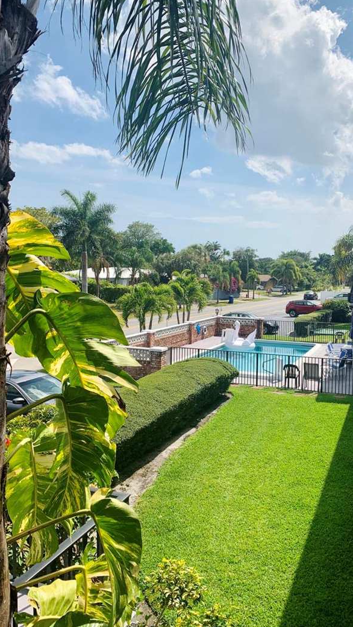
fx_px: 482
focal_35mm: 29
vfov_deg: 66.1
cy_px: 319
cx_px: 219
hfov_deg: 39.9
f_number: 1.8
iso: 25
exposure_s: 1/3521
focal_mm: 4.25
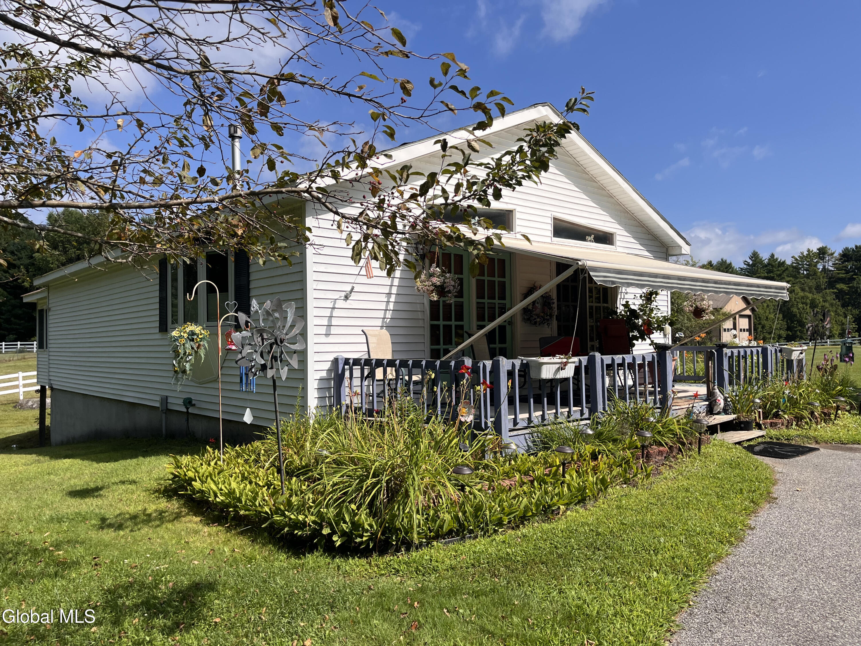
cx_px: 430
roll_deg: +0.4
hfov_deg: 67.3
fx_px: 647
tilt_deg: +1.3
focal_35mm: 26
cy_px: 323
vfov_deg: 53.1
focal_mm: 5.1
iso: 50
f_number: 1.6
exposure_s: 1/3745
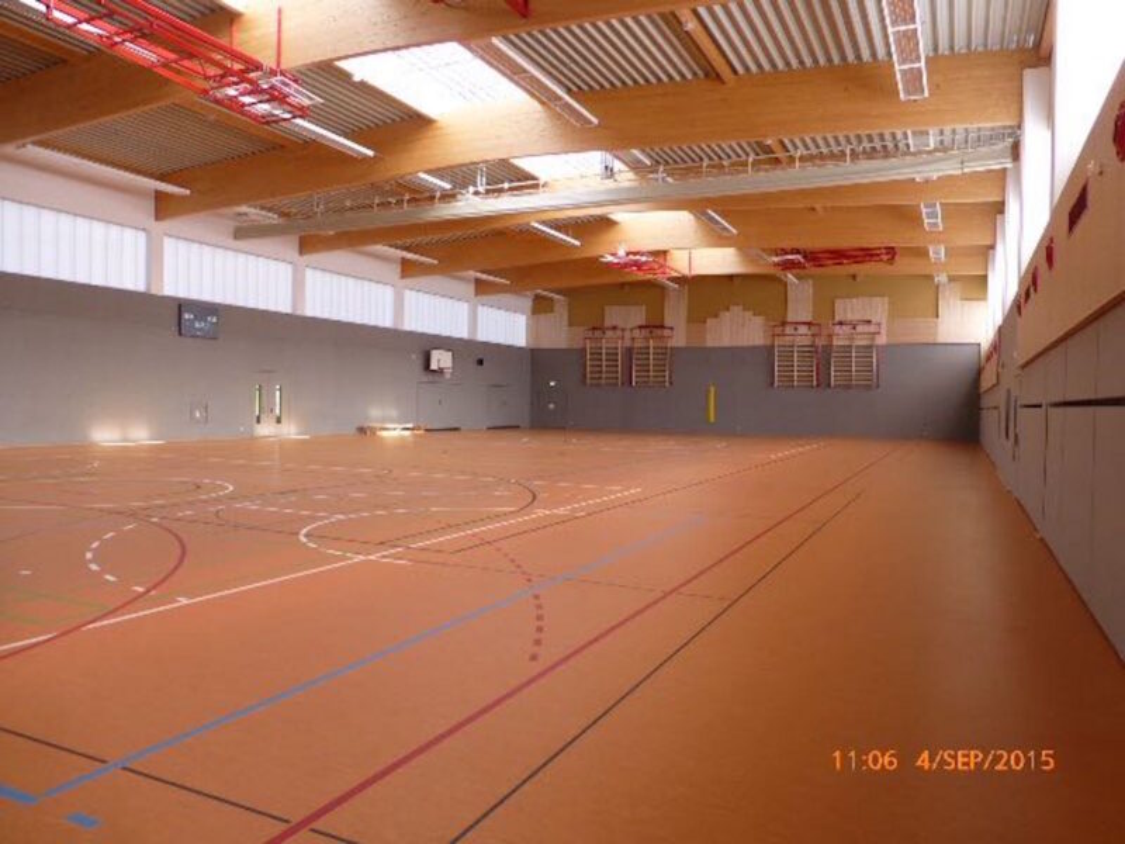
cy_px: 422
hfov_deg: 71.6
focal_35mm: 24
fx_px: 780
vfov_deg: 56.8
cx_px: 562
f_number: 3.3
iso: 100
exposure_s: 1/60
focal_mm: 4.3
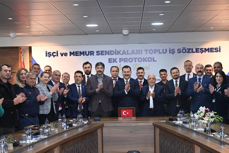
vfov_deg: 19.4
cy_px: 76
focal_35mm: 70
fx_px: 445
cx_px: 114
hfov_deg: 28.8
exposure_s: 1/250
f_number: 3.5
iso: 1600
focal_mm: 70
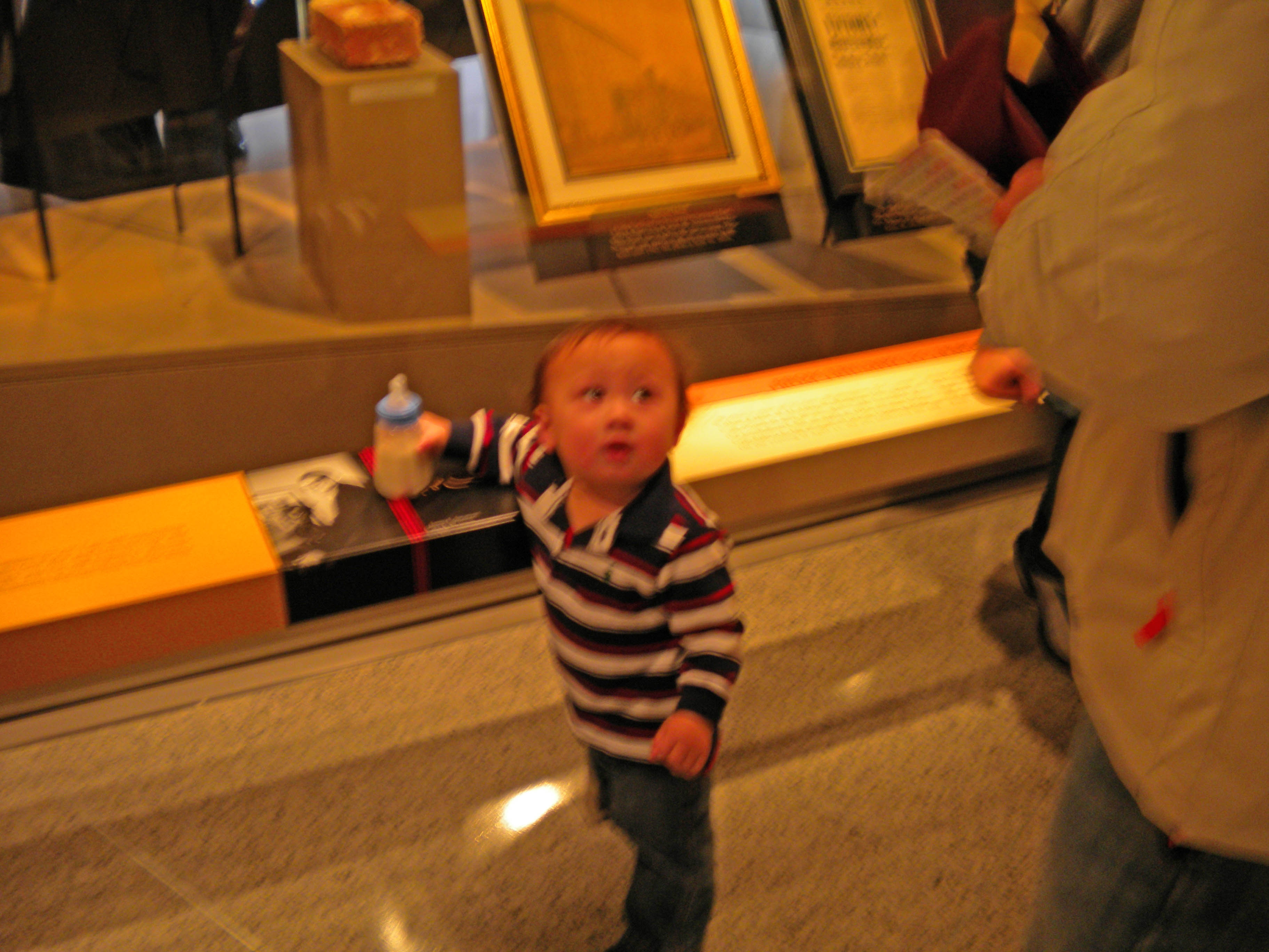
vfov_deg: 40.7
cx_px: 634
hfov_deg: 52.6
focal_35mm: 35
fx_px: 1283
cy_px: 476
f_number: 3.1
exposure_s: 1/3.7
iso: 80
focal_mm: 6.3
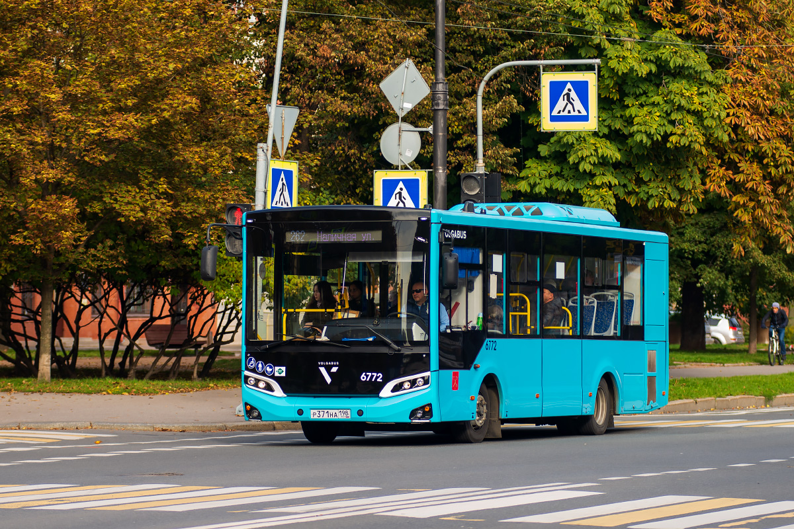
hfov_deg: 20.4
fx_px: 2205
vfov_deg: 13.7
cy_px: 264
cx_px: 397
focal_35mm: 100
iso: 50
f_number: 4.5
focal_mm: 100
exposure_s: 1/320
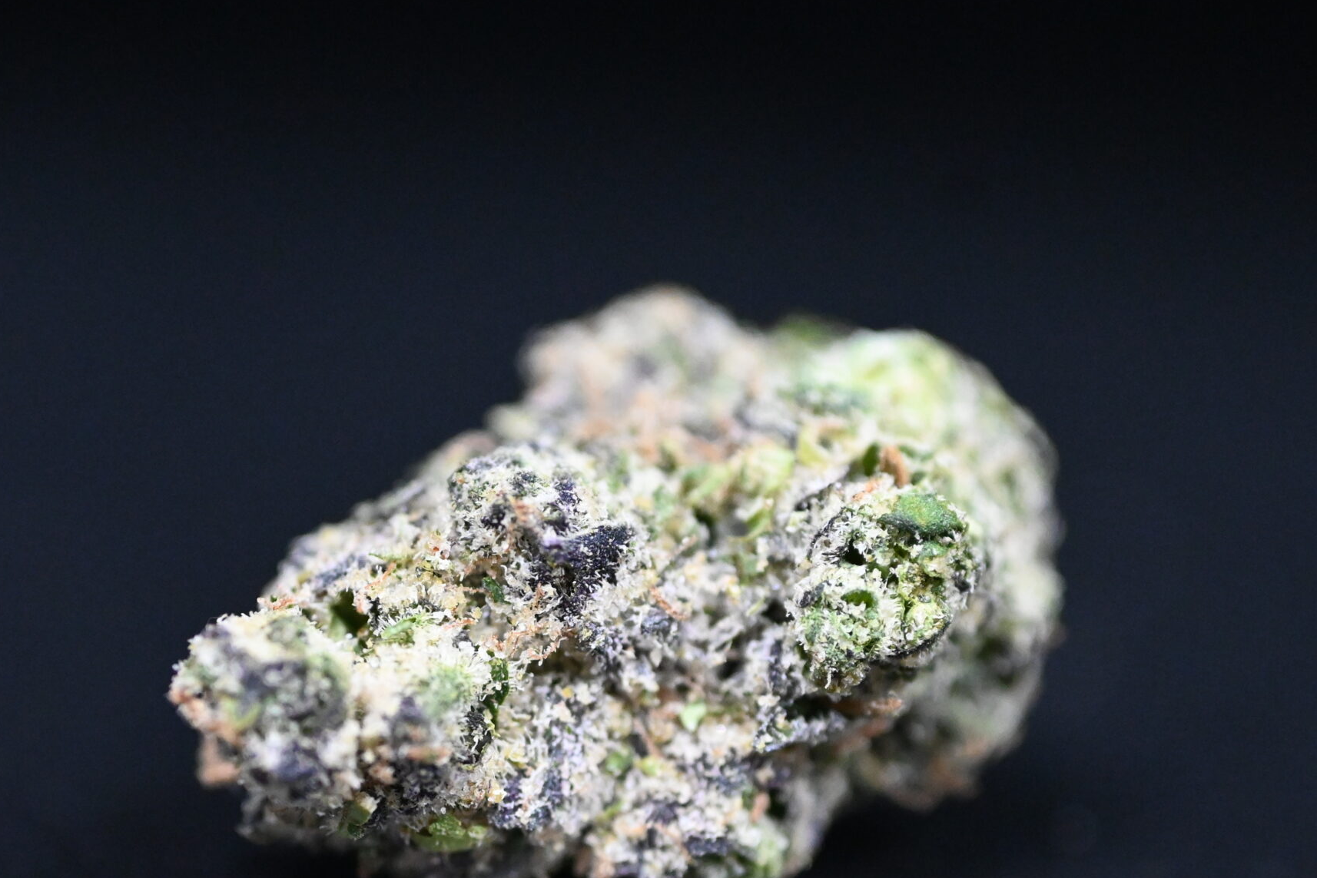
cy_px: 633
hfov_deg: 18.3
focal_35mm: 112
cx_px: 655
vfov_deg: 12.2
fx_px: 4097
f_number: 4.5
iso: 4500
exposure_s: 1/60
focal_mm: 50
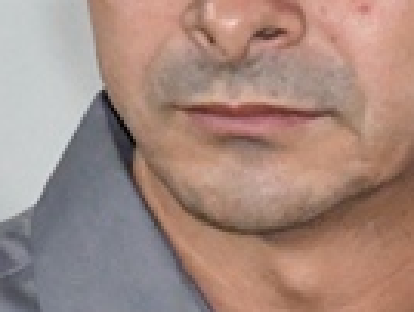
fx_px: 11155
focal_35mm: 931
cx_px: 689
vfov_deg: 1.6
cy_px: 388
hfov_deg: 2.1
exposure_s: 1/250
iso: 10000
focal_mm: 85
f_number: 5.3
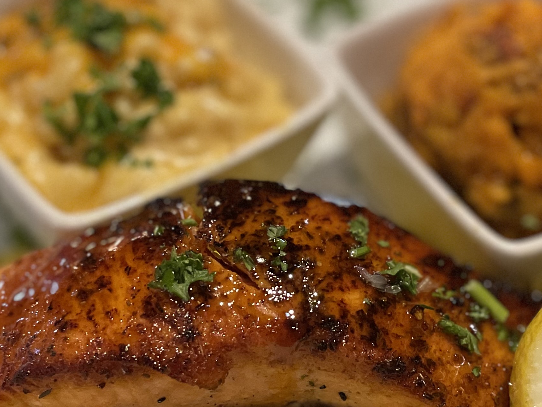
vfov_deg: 23.6
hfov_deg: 31.2
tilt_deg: -49.8
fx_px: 971
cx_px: 270
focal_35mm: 62
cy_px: 242
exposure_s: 1/60
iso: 500
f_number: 1.6
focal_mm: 4.2
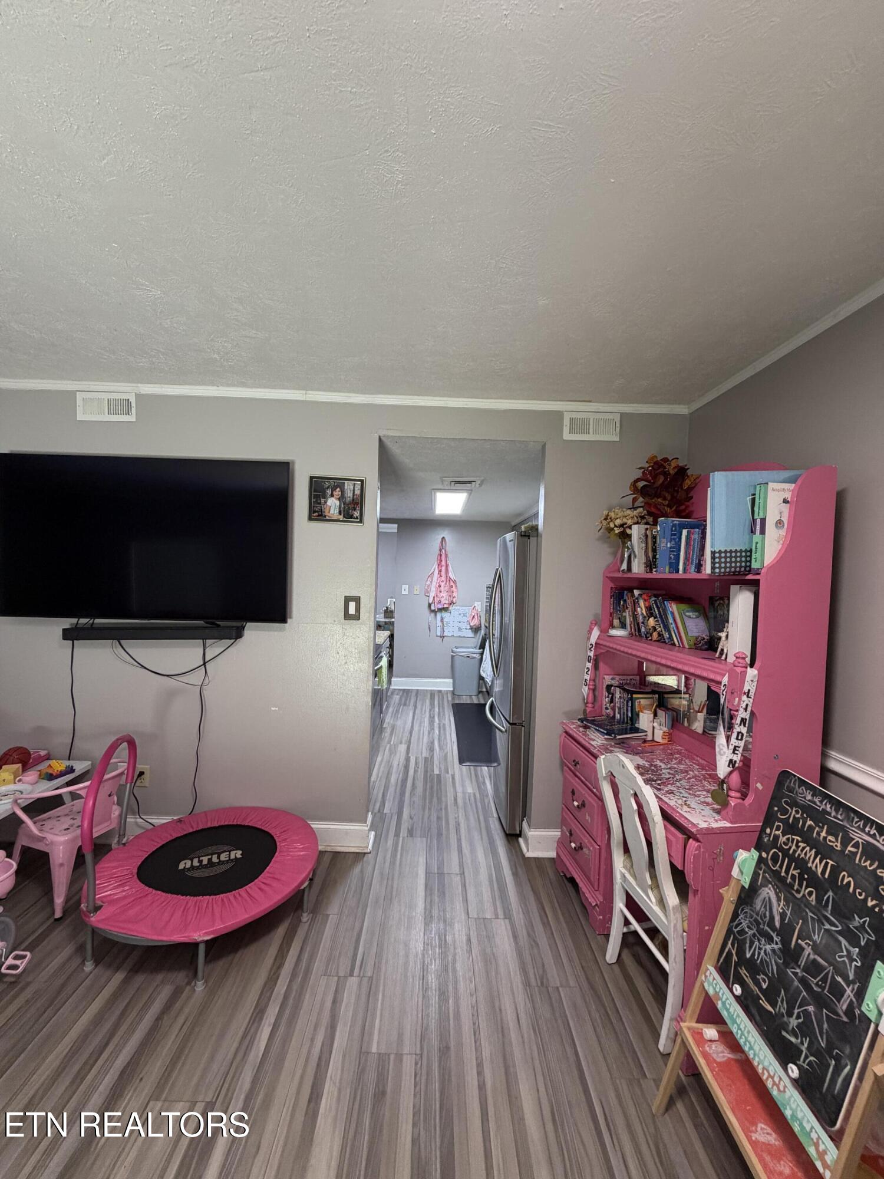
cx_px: 442
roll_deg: -1.8
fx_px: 477
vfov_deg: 102.1
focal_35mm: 14
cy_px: 590
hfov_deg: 85.7
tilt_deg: -1.4
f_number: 2.2
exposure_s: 1/60
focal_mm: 2.22
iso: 200
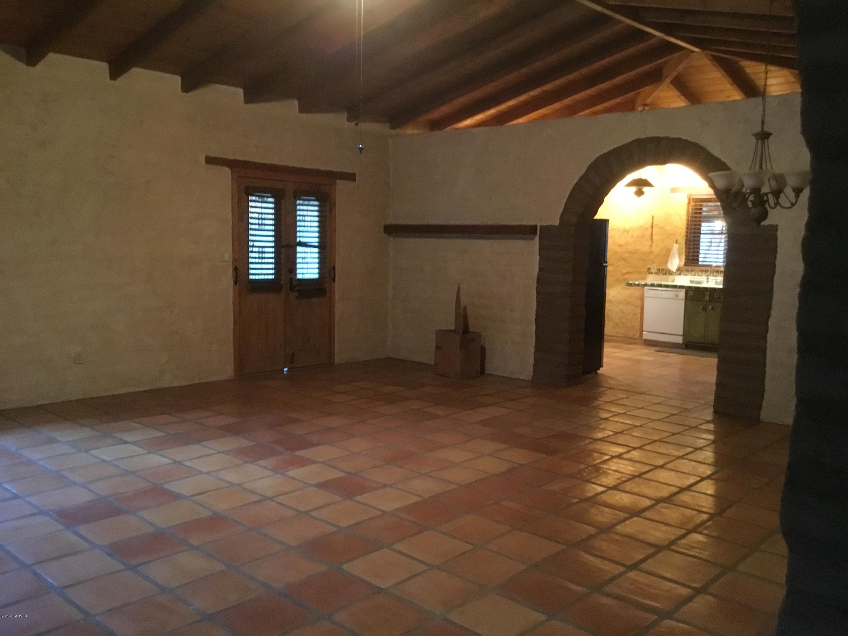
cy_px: 318
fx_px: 759
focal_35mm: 31
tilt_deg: -5.6
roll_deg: -1.2
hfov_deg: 58.4
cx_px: 424
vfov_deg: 45.4
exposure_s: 1/15
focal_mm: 3.3
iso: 640
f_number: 2.4
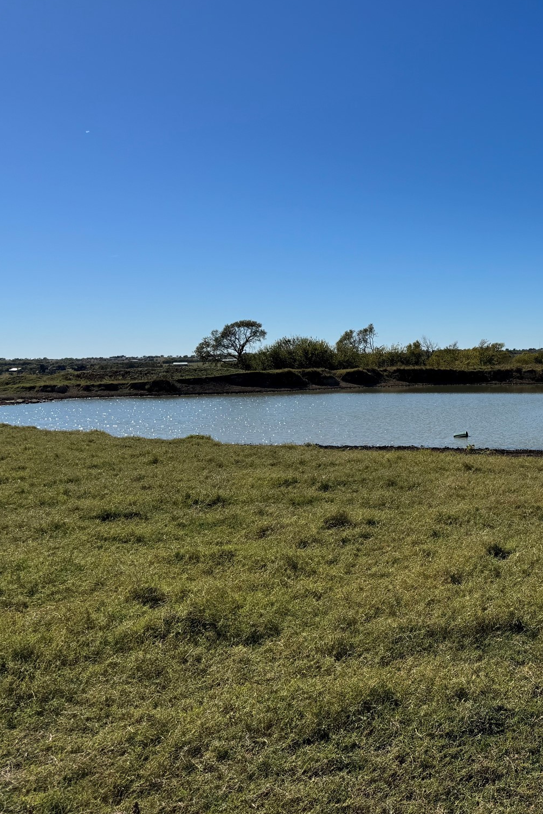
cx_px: 501
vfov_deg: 55.8
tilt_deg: -3.0
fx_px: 770
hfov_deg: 36.2
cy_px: 399
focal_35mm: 34
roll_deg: +1.3
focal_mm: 6.76
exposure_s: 1/7937
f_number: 1.78
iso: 80
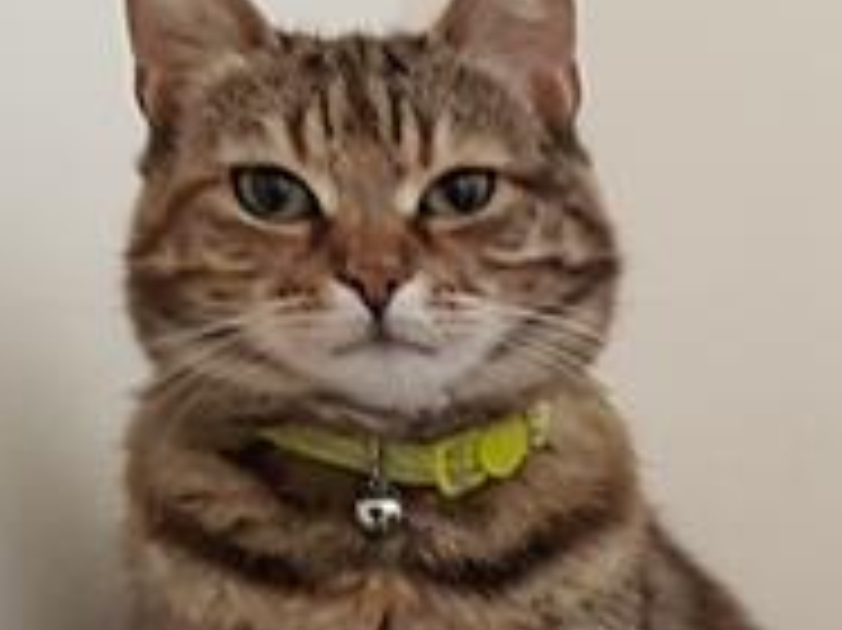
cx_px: 1481
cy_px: 1022
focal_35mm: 139
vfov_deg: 10.2
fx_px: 3379
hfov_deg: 13.0
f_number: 1.7
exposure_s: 1/11
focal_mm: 4.2
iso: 200
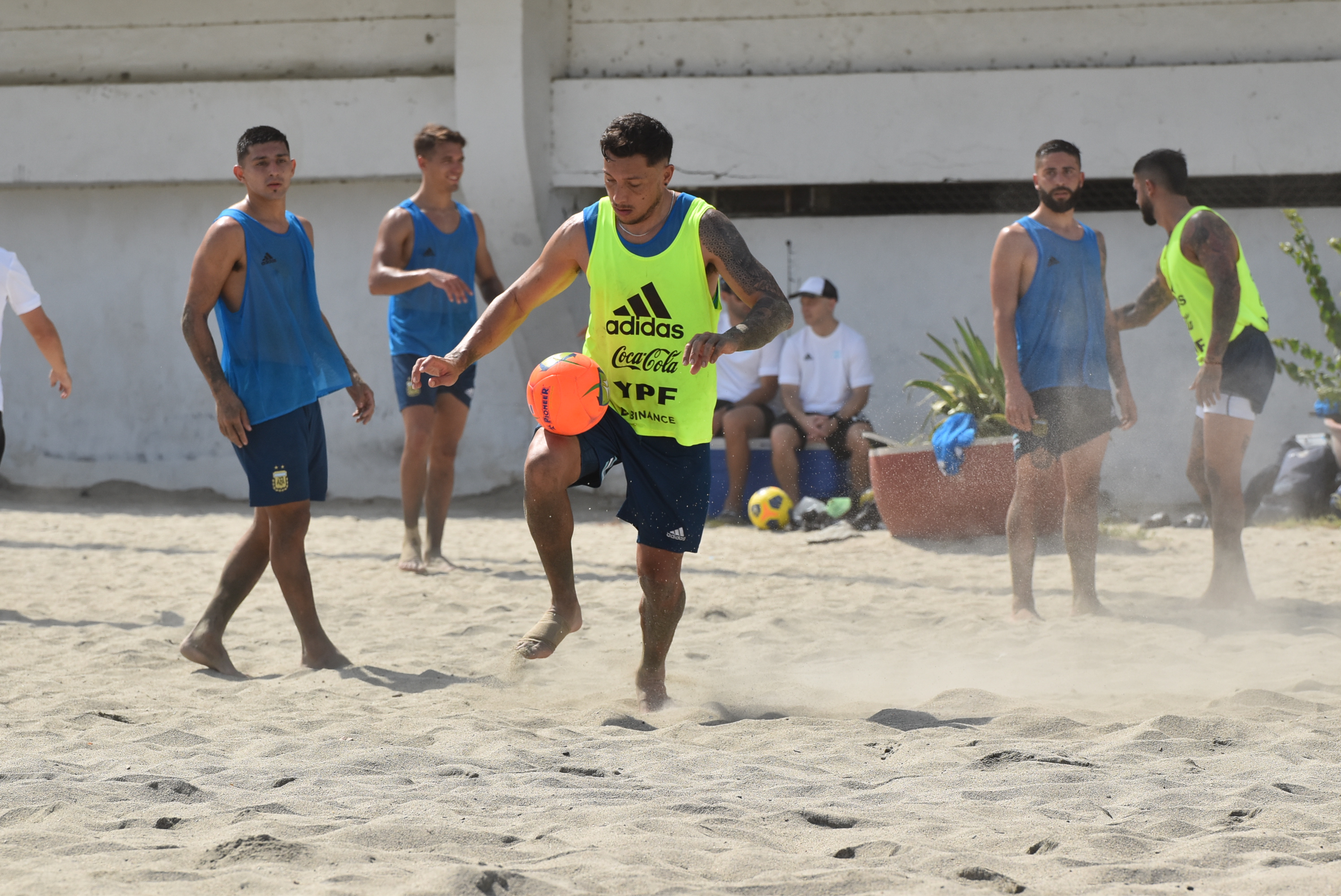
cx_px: 670
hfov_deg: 11.2
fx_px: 6822
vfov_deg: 7.5
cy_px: 448
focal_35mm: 183
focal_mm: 122
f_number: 6.3
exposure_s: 1/1600
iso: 400
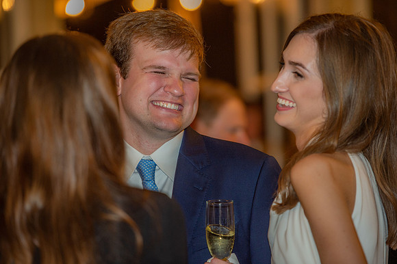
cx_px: 198
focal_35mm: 180
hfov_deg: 11.4
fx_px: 1984
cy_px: 132
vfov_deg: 7.6
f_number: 2.8
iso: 1250
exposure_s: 1/100
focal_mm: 180
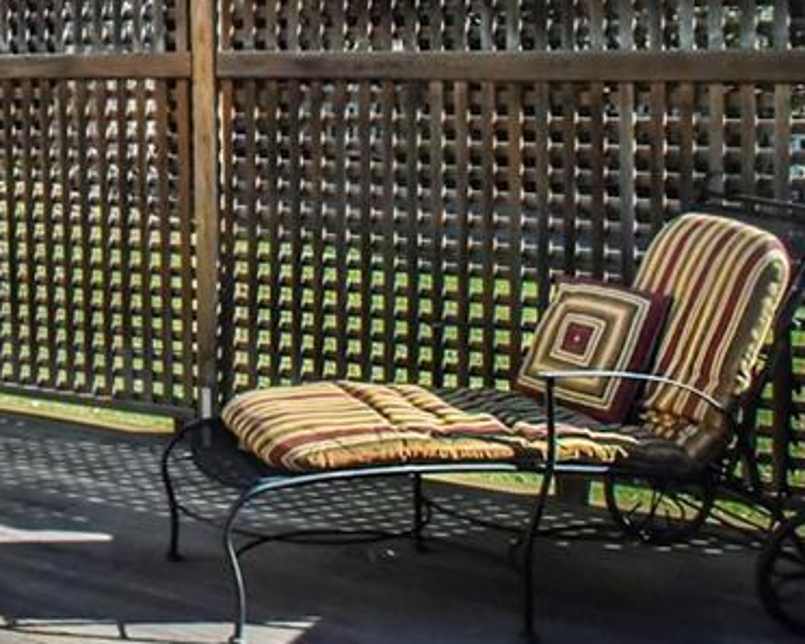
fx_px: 1478
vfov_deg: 23.8
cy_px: 38
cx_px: -264
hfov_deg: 25.8
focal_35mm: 62
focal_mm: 24
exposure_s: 1/500
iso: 4000
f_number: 22
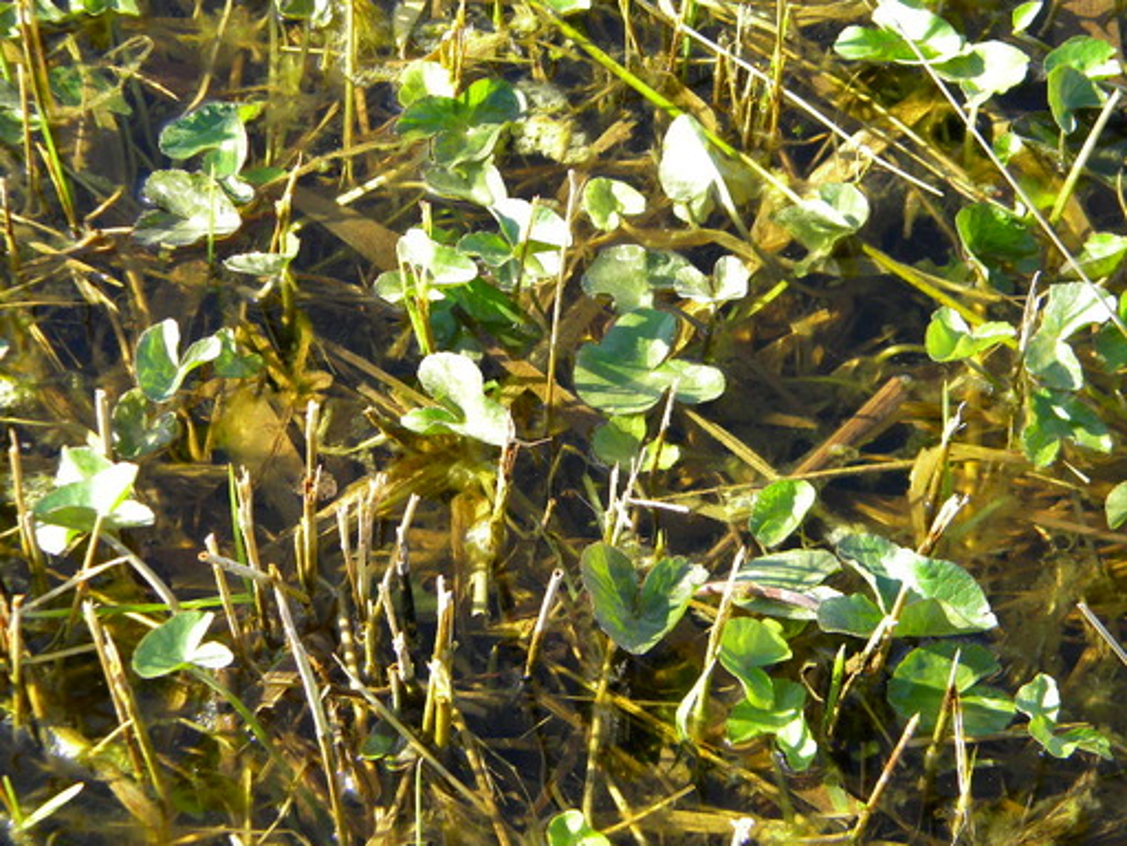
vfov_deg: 21.9
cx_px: 564
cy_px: 423
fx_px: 2181
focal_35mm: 67
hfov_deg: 29.0
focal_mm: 12.2
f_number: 4.3
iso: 80
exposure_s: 1/117
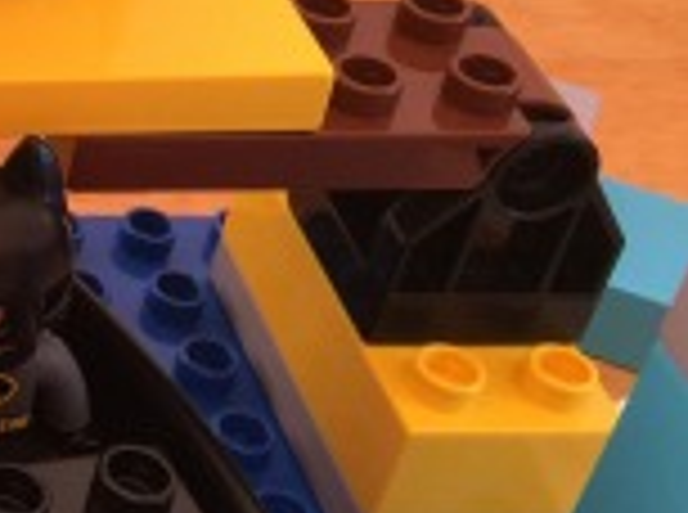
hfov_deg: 17.8
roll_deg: -3.9
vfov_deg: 15.4
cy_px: 74
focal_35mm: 95
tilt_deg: -34.6
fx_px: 1884
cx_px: -432
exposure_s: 1/15
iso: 32
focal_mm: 4.15
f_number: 2.2
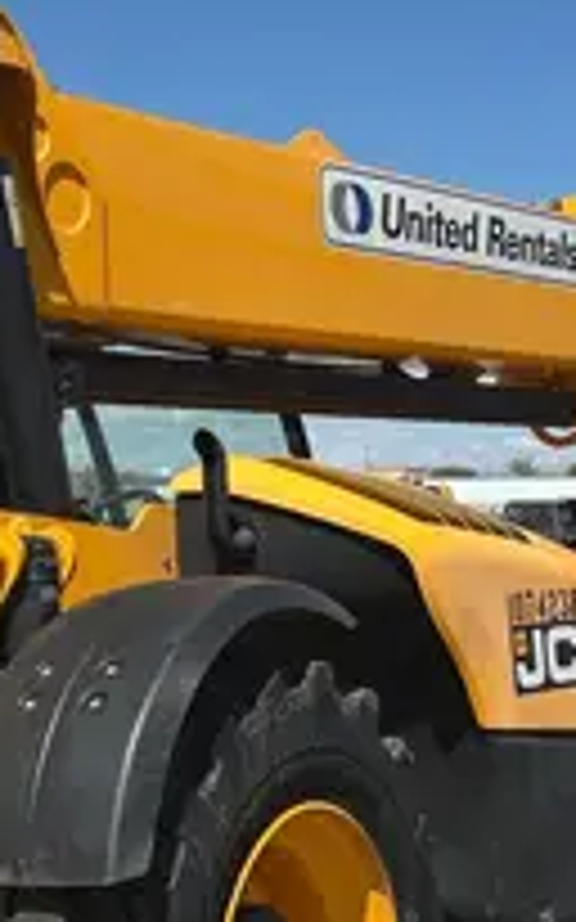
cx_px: 122
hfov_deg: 17.5
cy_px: 492
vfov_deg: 27.8
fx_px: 1860
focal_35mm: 74
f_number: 1.5
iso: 50
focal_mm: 5.7
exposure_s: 1/5076
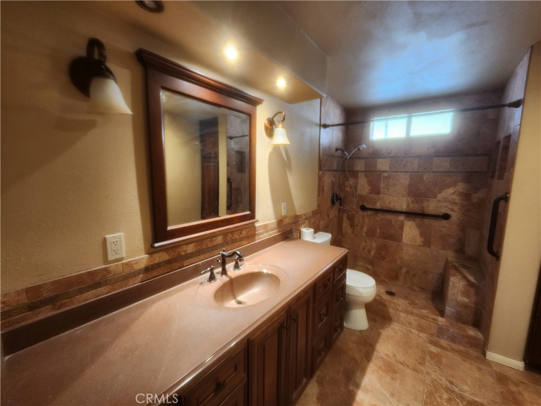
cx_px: 270
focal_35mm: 13
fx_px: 203
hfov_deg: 106.2
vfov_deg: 89.9
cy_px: 203
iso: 320
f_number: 2.2
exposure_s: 1/30
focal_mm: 2.2
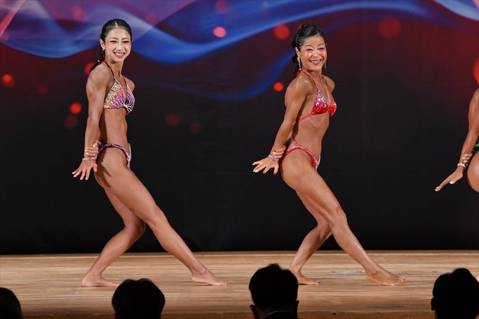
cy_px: 160
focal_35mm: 285
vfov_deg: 4.8
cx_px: 240
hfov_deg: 7.2
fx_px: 3790
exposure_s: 1/400
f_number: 5.6
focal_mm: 190
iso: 3200
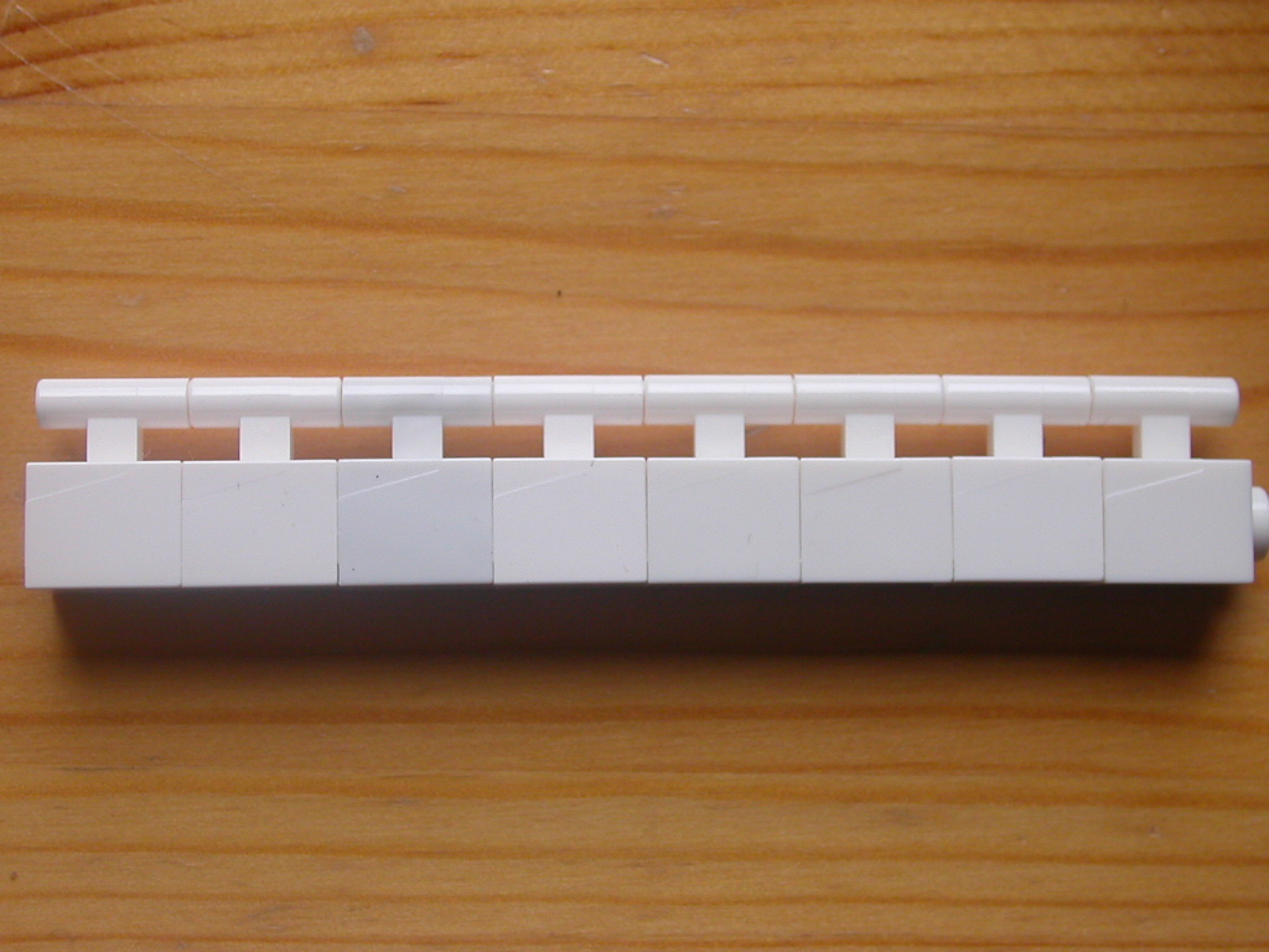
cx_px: 634
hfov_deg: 30.3
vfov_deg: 22.9
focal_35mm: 64
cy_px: 476
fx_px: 2346
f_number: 3.5
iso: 100
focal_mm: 9.7
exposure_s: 1/107
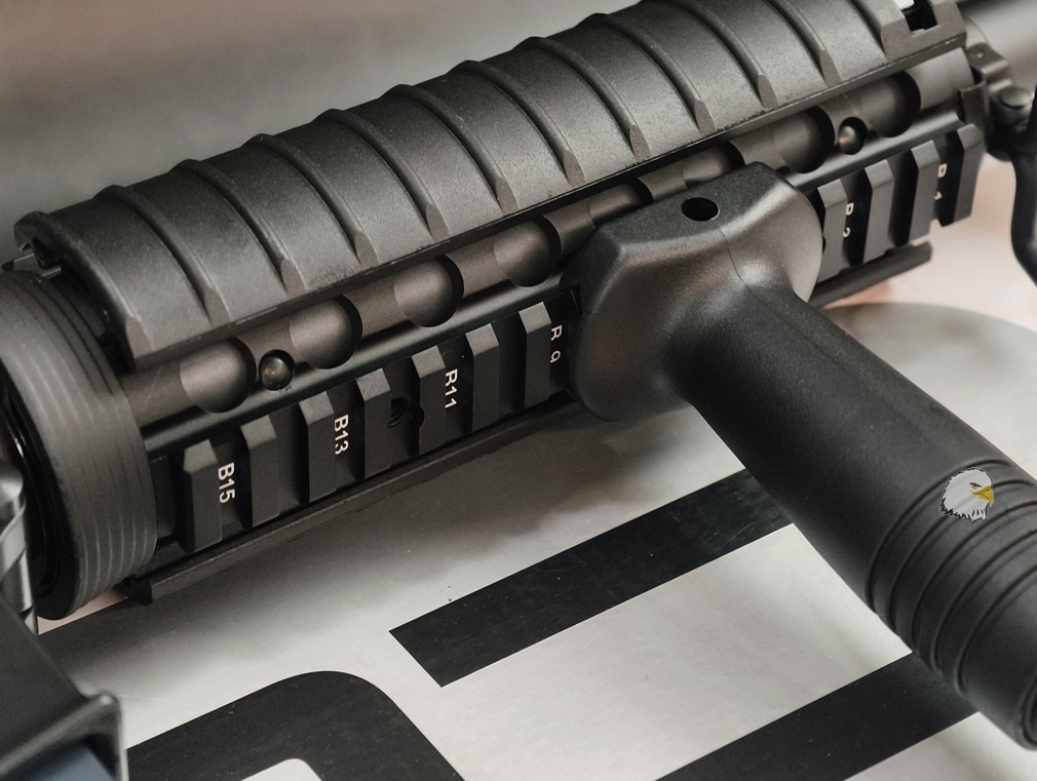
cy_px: 373
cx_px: 583
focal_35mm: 101
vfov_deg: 14.7
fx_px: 3031
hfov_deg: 19.4
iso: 899
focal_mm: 22.48
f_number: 2.67
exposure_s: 1/24
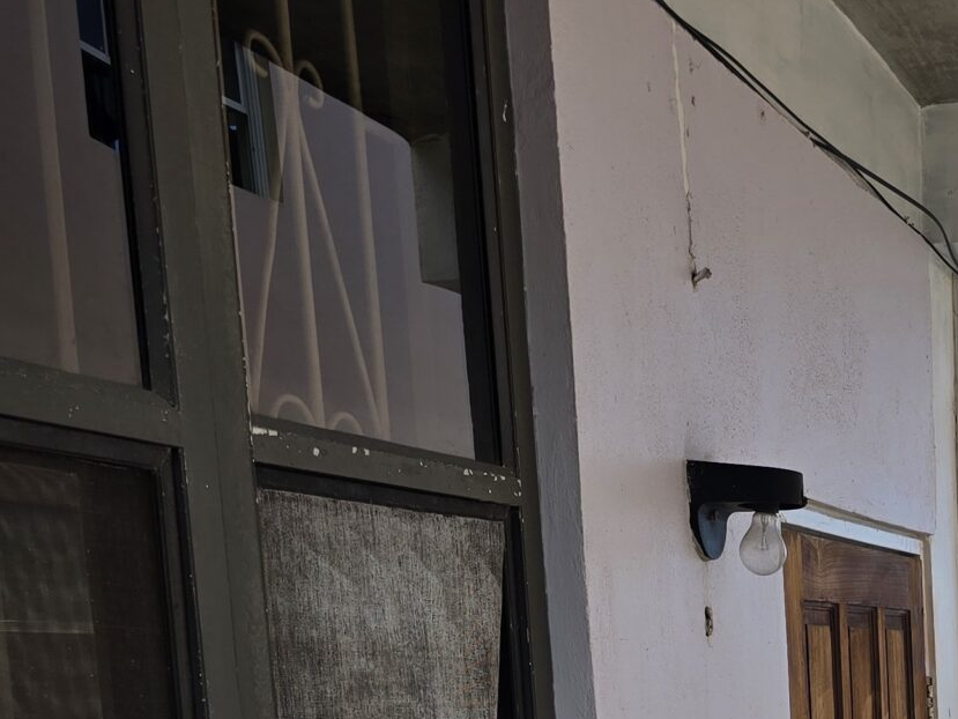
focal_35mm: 71
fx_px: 1965
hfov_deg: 25.5
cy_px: 1013
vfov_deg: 18.8
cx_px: 1037
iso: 12
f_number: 1.7
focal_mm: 6.3
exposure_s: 1/439
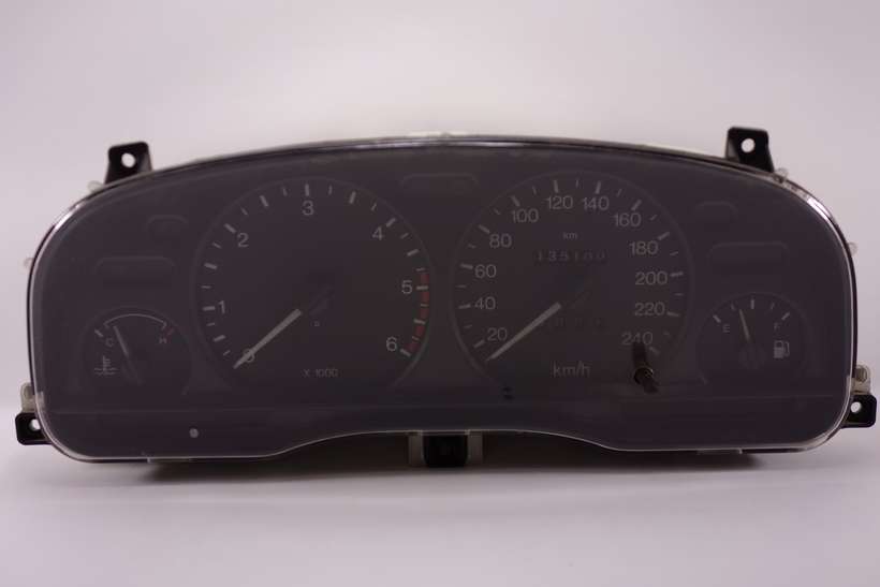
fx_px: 1125
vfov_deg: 29.3
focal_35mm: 46
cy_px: 294
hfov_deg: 42.7
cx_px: 440
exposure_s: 1/80
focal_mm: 16.99
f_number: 3.2
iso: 125
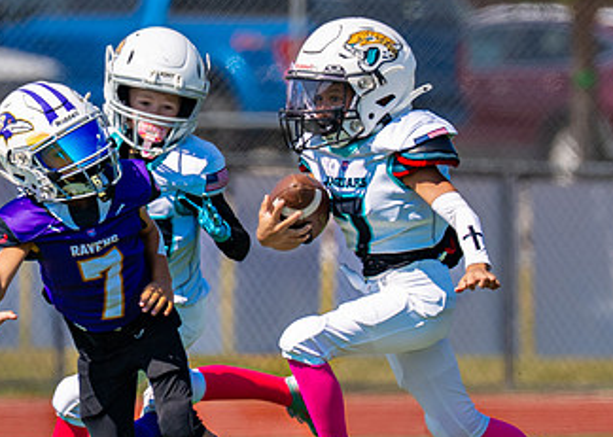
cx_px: 311
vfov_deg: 1.9
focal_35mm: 741
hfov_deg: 2.7
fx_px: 12893
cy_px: 228
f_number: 2.8
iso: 100
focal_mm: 200
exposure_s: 1/2500
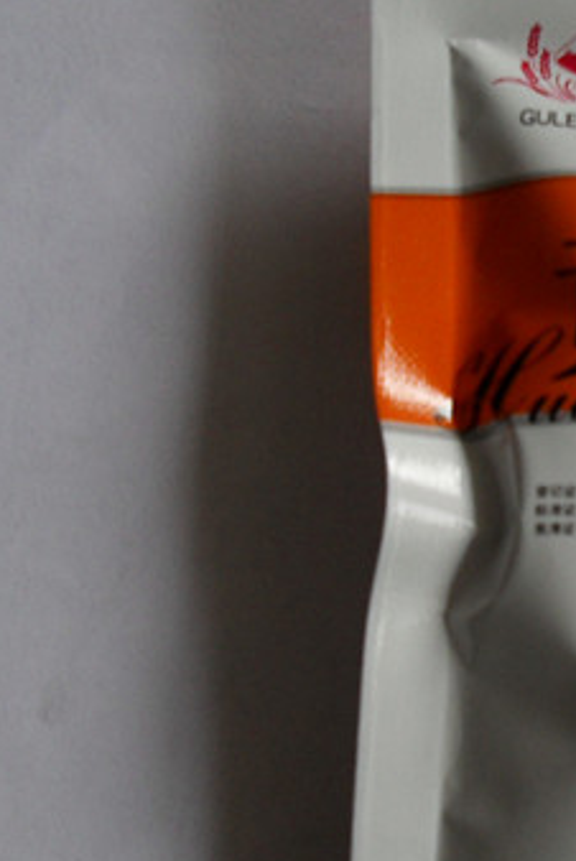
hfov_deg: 14.8
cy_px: 597
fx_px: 2060
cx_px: 867
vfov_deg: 23.5
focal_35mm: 86
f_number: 3.2
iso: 100
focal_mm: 6.3
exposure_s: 1/90
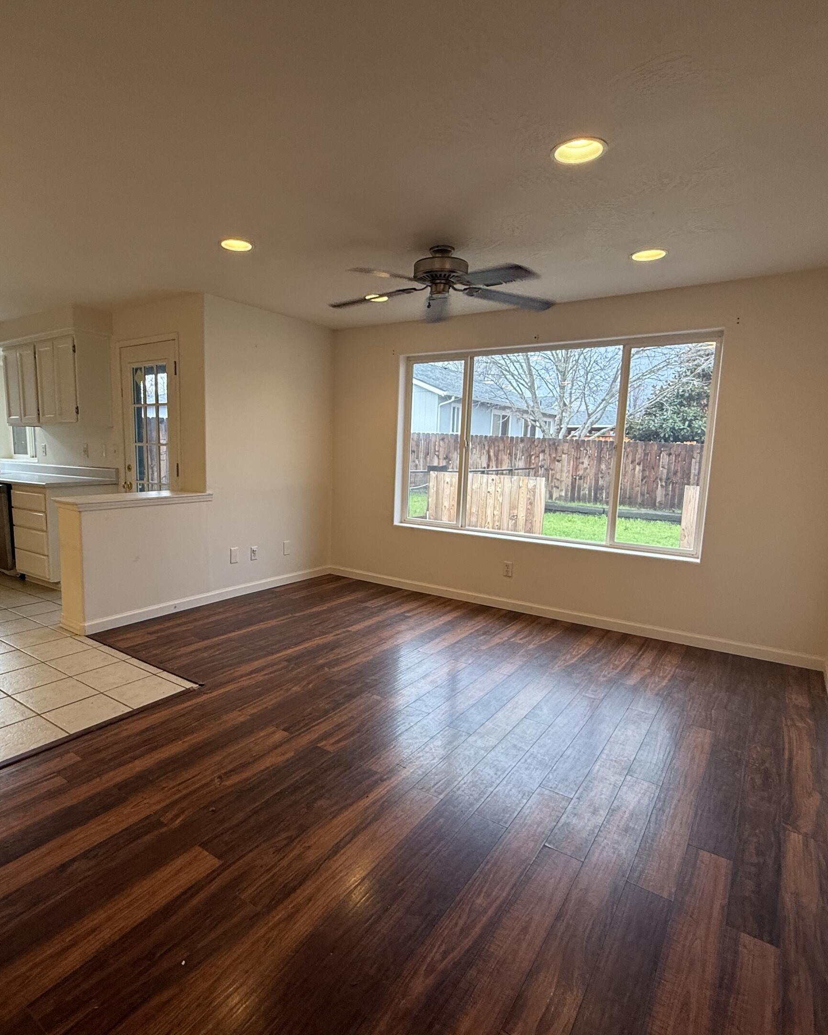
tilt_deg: -8.9
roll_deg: -0.9
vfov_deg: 83.3
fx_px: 582
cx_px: 358
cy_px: 532
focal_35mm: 19
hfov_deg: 70.5
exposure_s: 1/120
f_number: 2.2
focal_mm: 2.22
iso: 160
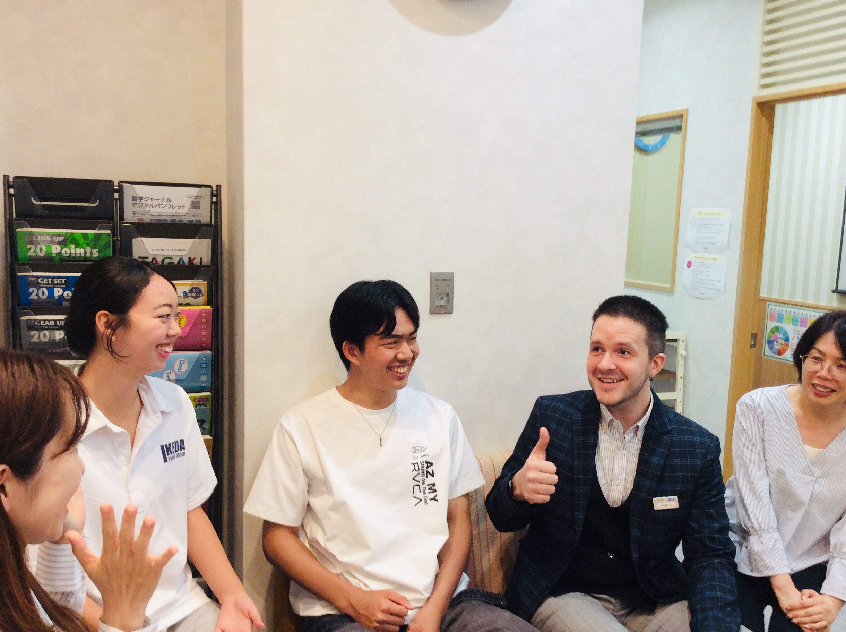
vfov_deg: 41.7
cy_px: 327
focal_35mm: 34
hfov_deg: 54.0
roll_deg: -0.2
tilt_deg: -10.2
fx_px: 830
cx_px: 431
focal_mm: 3.3
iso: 64
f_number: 2.4
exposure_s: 1/24
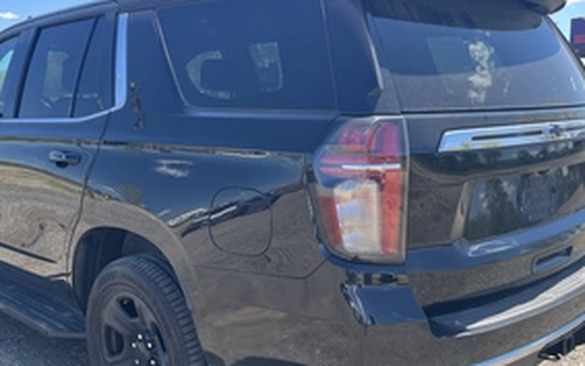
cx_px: 263
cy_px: 213
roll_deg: +1.0
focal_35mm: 39
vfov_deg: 32.7
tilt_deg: -10.8
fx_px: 622
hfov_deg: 50.3
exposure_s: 1/688
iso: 50
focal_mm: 5.1
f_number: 1.6
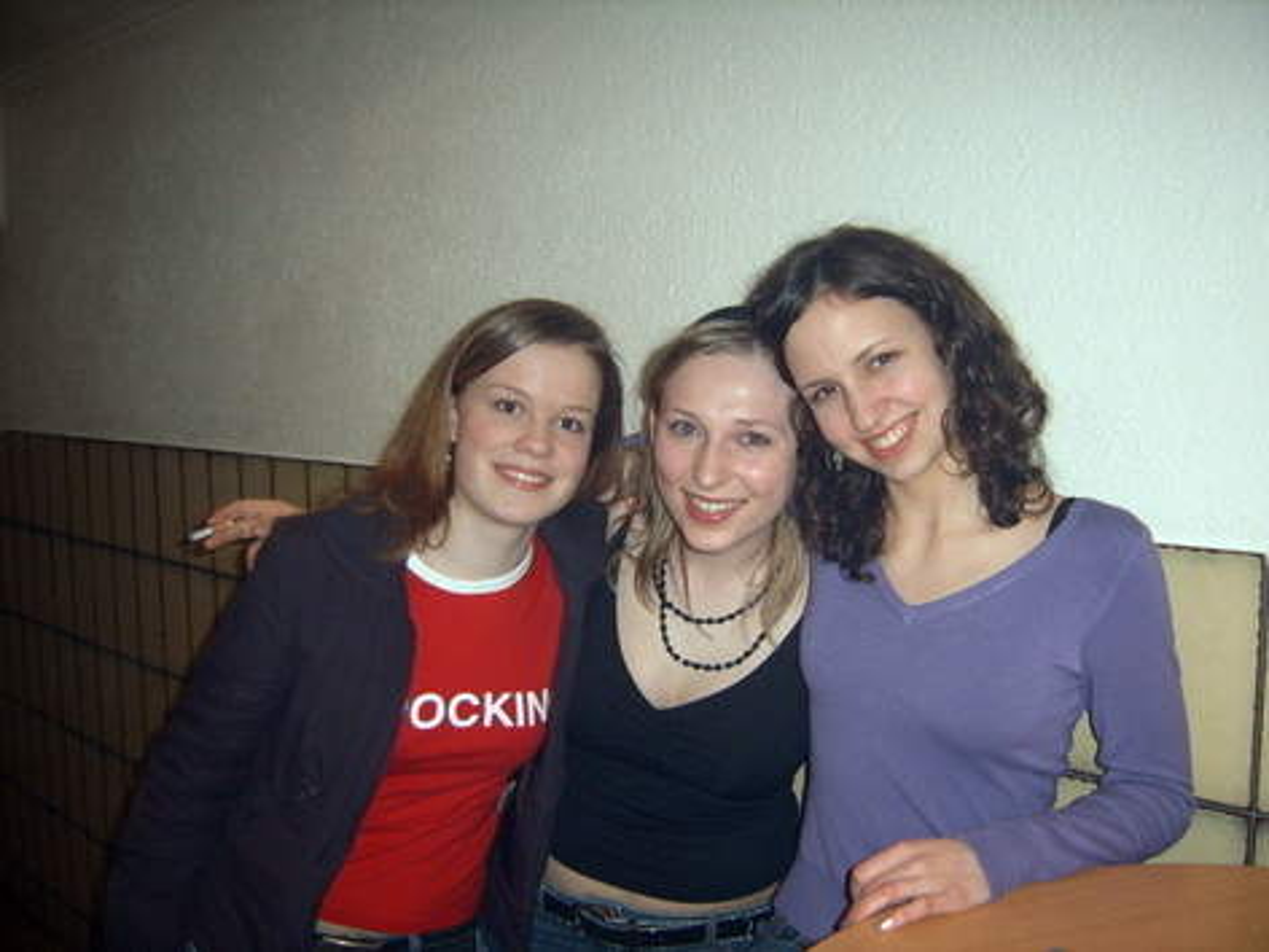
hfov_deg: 52.6
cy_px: 476
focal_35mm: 35
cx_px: 634
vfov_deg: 40.7
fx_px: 1283
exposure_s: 1/30
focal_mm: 5.8
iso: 100
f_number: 2.8
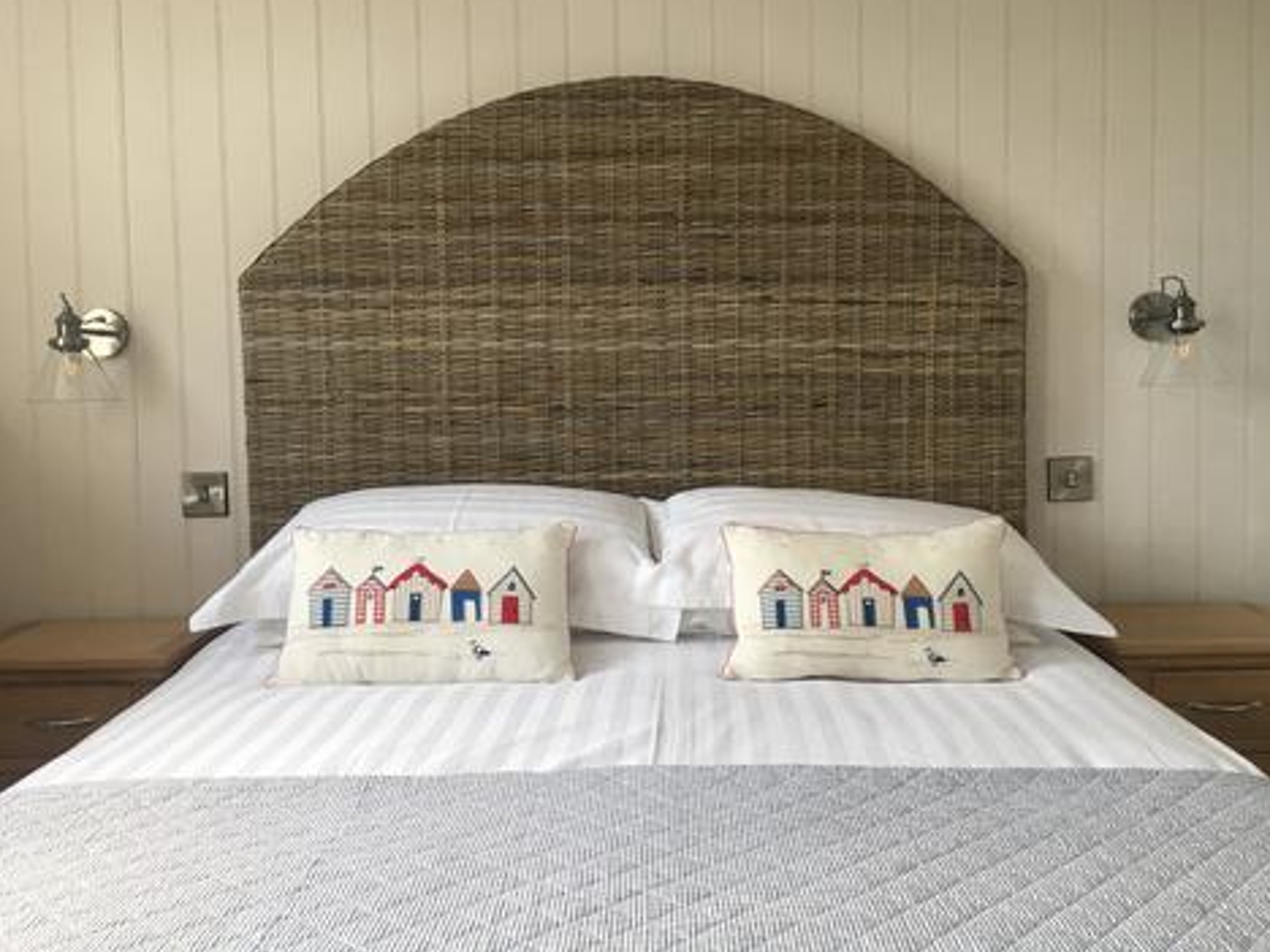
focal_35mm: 31
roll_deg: +0.5
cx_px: 676
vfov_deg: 45.4
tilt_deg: -2.4
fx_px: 1137
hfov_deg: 58.3
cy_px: 449
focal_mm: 4.15
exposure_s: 1/33
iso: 40
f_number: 2.2
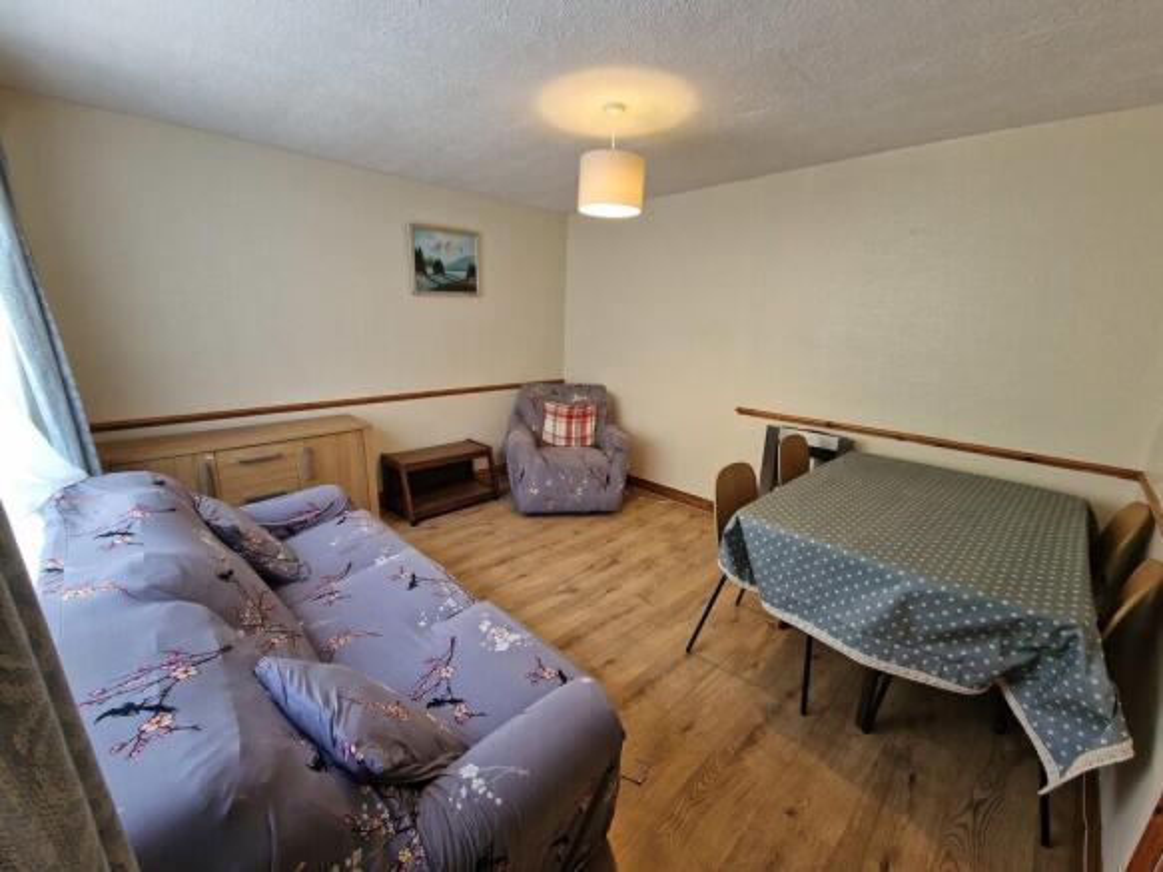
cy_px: 436
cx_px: 582
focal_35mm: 13
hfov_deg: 106.2
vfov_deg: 89.9
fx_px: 437
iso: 160
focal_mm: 2.2
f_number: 2.2
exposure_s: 1/50
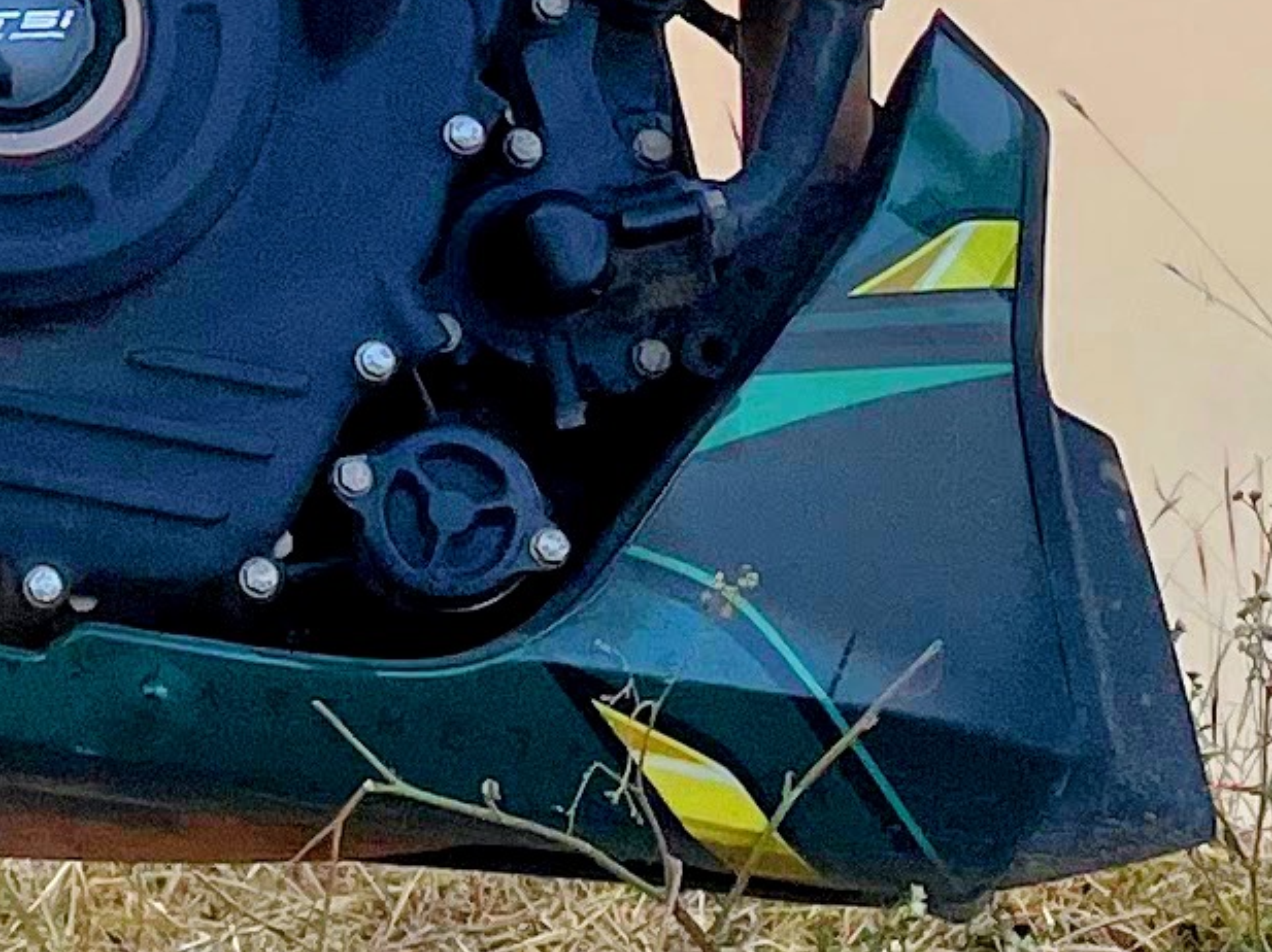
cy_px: -509
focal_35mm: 170
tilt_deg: -1.5
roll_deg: +0.7
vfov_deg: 8.5
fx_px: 6243
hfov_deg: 11.3
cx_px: -406
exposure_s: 1/1531
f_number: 1.6
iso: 50
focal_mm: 4.2
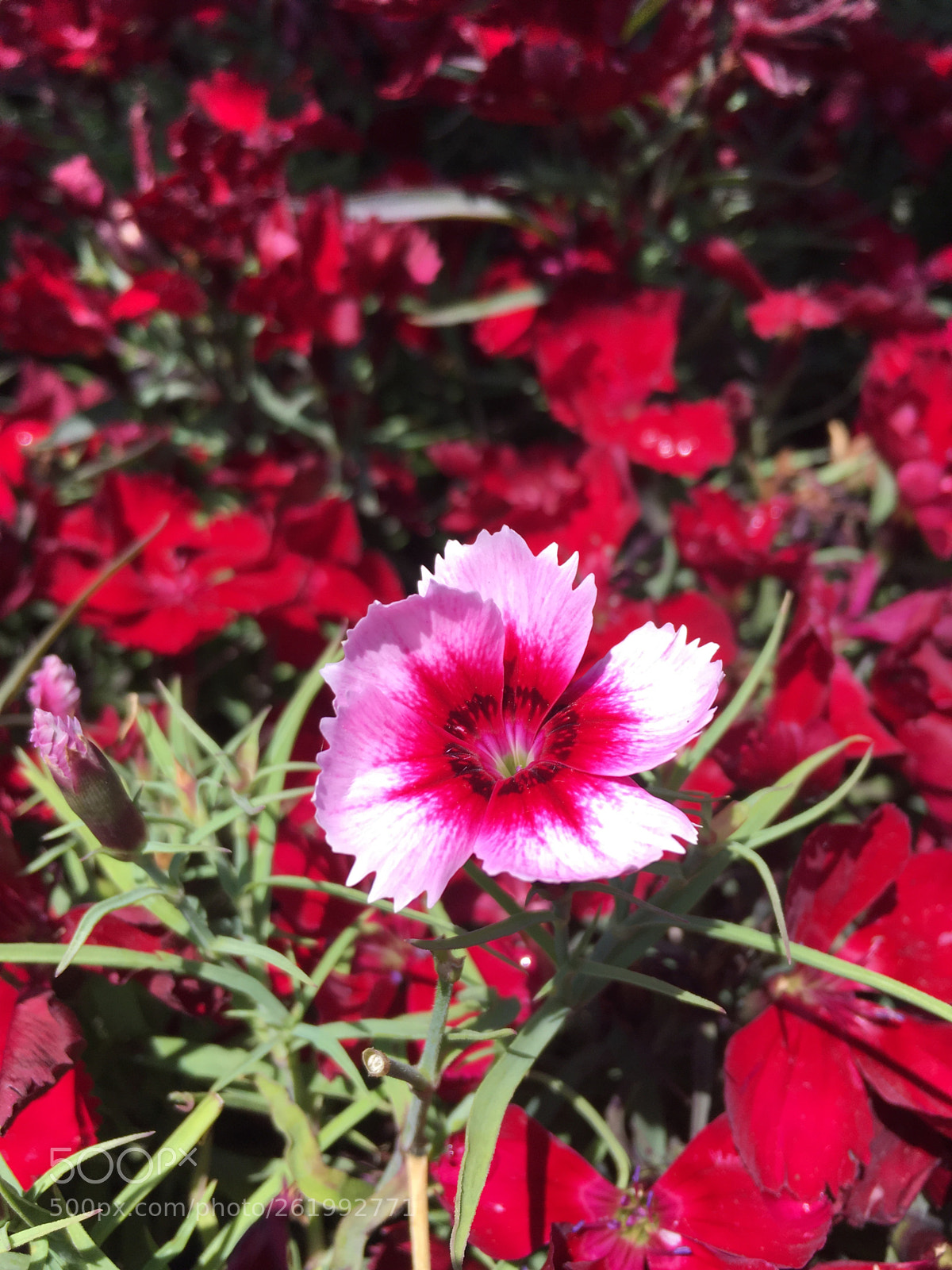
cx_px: 476
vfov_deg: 61.7
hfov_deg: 48.2
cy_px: 635
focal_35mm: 29
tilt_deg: -40.8
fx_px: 1063
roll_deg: +4.1
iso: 25
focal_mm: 4.15
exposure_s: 1/999
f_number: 2.2
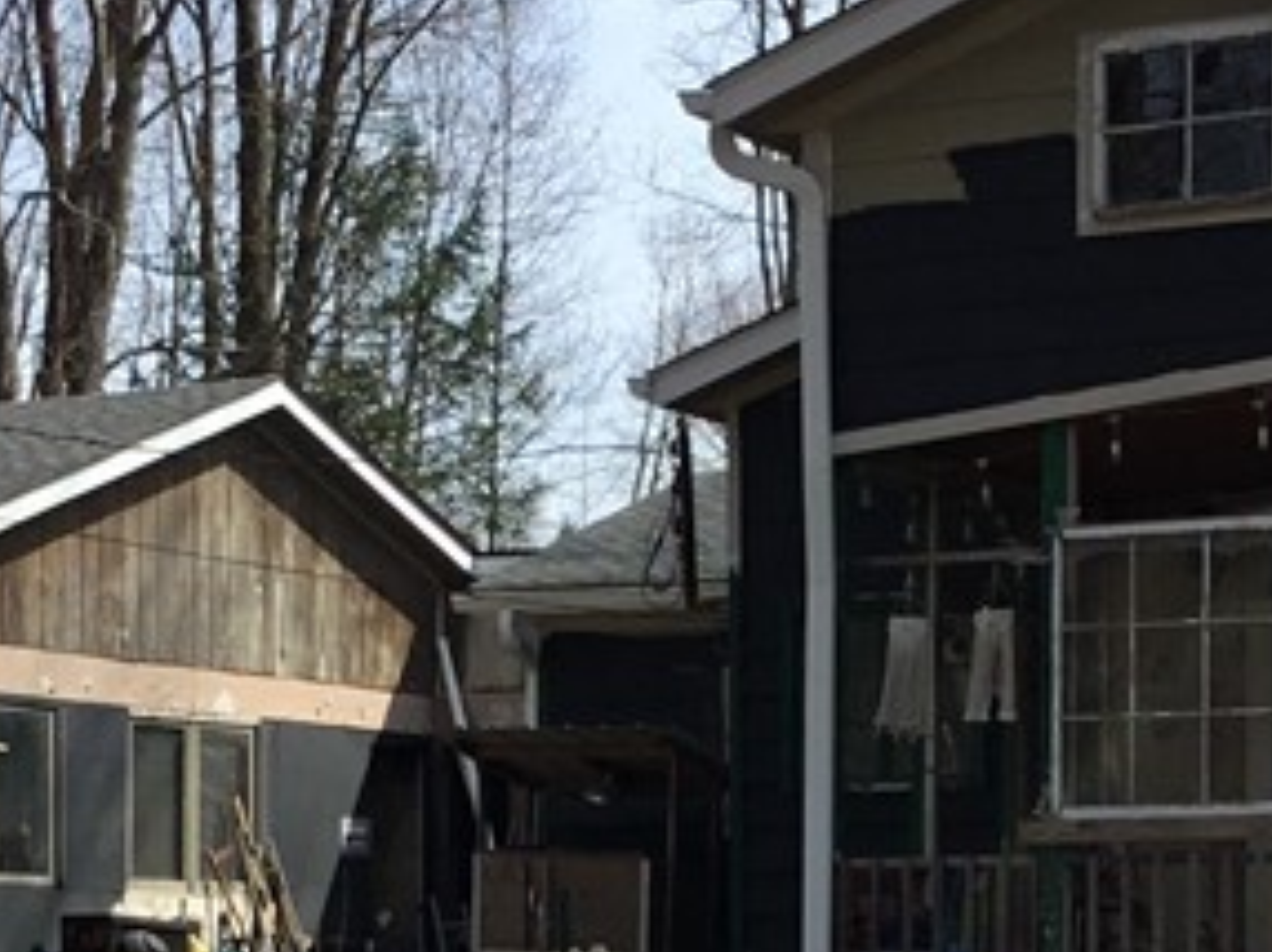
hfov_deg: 17.7
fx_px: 4075
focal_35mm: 111
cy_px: 952
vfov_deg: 13.1
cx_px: 672
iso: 25
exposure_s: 1/858
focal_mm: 3.3
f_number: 2.4
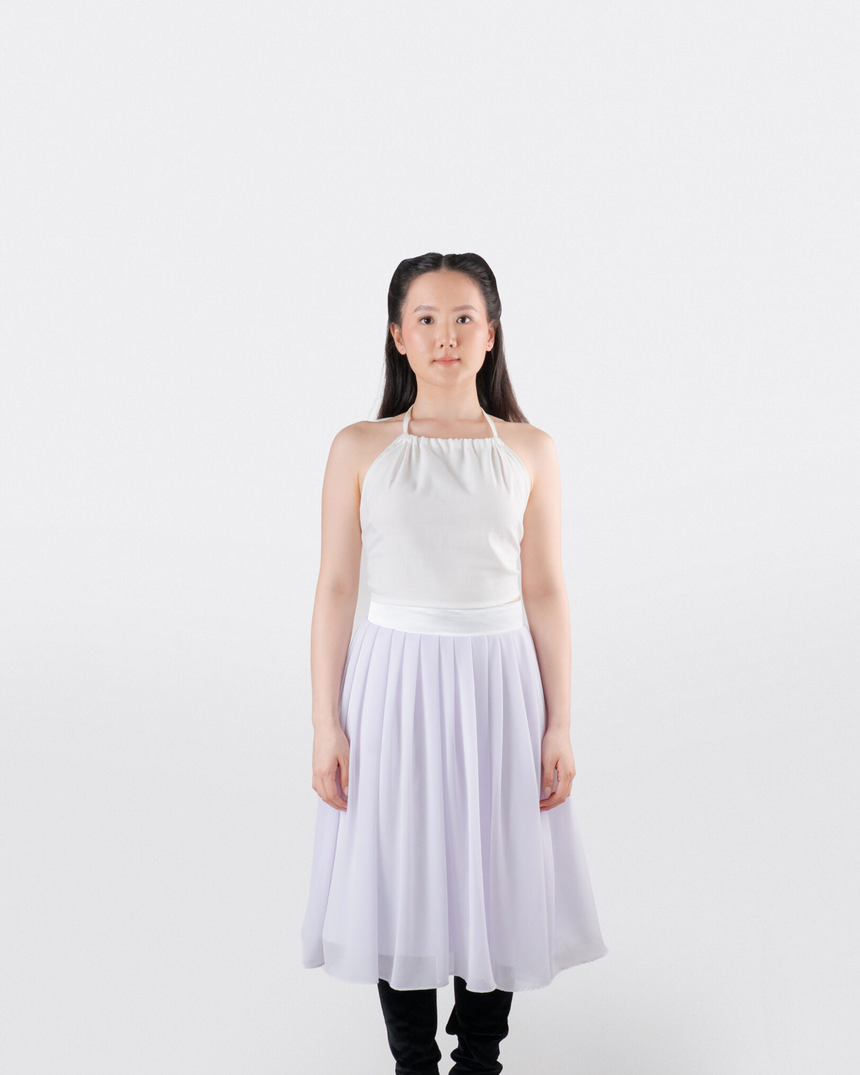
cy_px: 658
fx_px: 1432
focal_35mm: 45
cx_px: 427
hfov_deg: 33.4
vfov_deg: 40.9
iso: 1600
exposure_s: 1/125
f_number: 8
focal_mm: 38
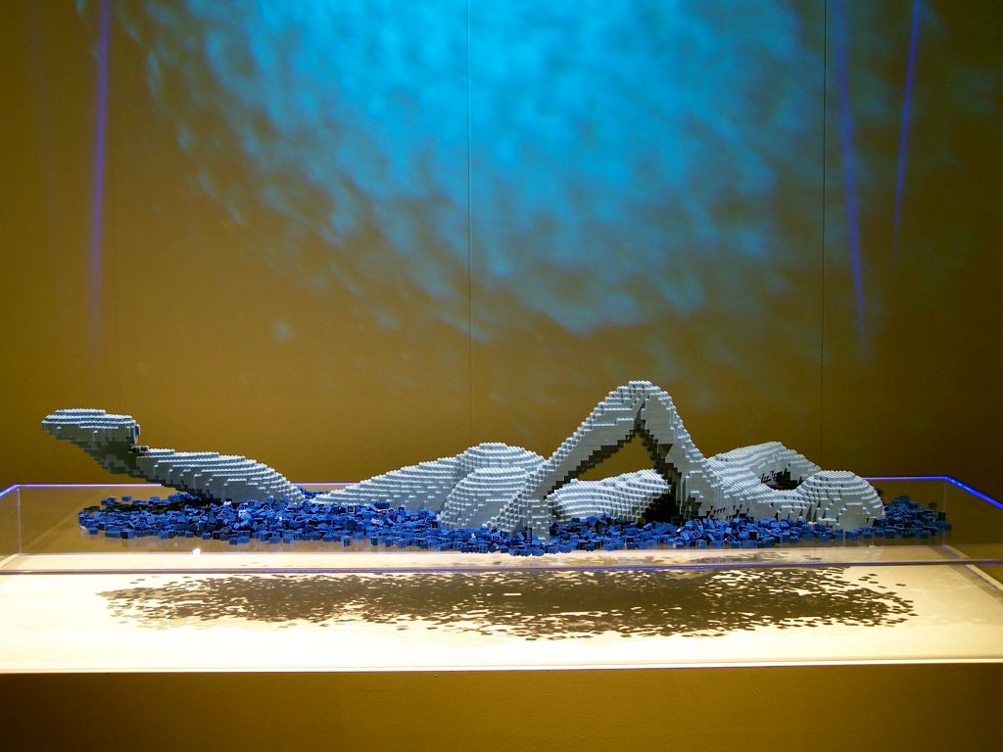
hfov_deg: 37.5
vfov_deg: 28.6
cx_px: 502
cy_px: 376
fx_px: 1478
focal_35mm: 51
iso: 80
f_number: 3
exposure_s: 1/4
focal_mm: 8.5
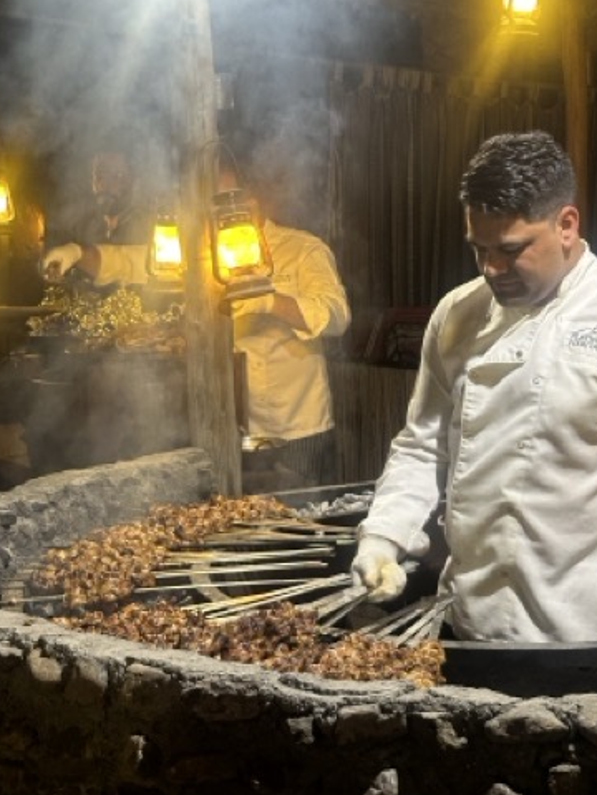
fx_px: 1472
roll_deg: -0.2
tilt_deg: -5.8
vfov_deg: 30.3
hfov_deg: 22.9
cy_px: 416
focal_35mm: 64
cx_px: 383
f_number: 1.78
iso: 320
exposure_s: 1/33
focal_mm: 6.86
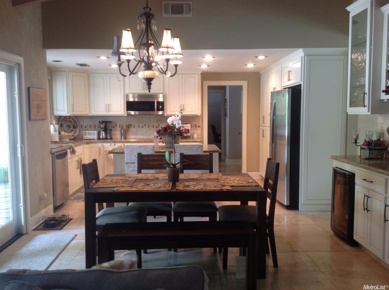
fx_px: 393
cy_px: 145
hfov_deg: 52.7
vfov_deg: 40.6
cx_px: 194
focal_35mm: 35
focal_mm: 4.28
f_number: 2.4
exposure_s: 1/15
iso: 80
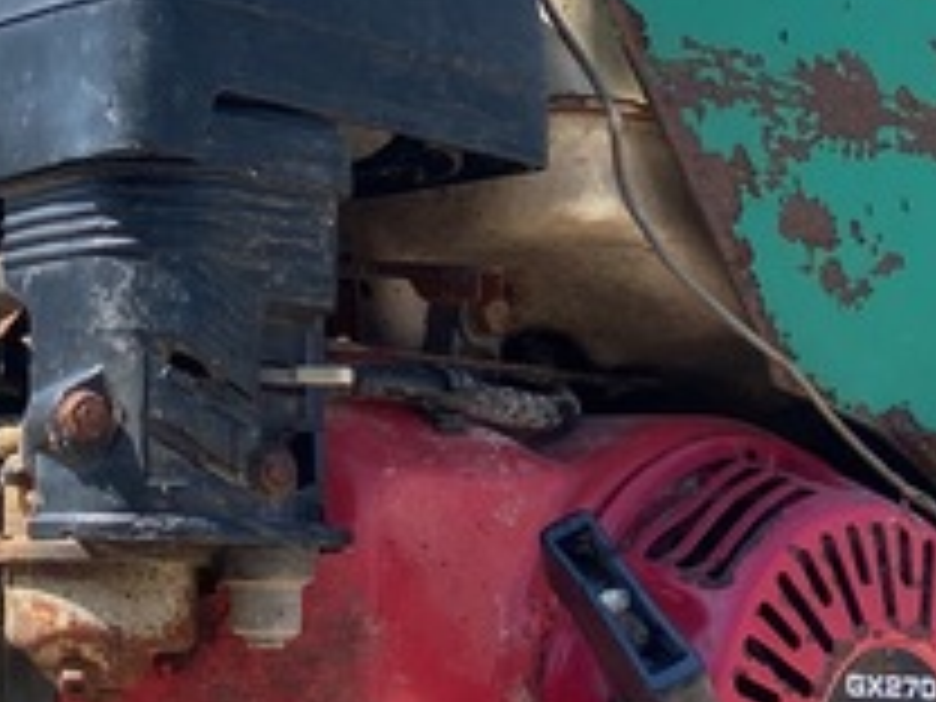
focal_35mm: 100
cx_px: 86
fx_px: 2704
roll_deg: +1.4
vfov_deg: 14.6
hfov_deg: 19.3
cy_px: 18
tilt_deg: +12.5
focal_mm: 4.25
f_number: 1.8
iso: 32
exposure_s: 1/1543
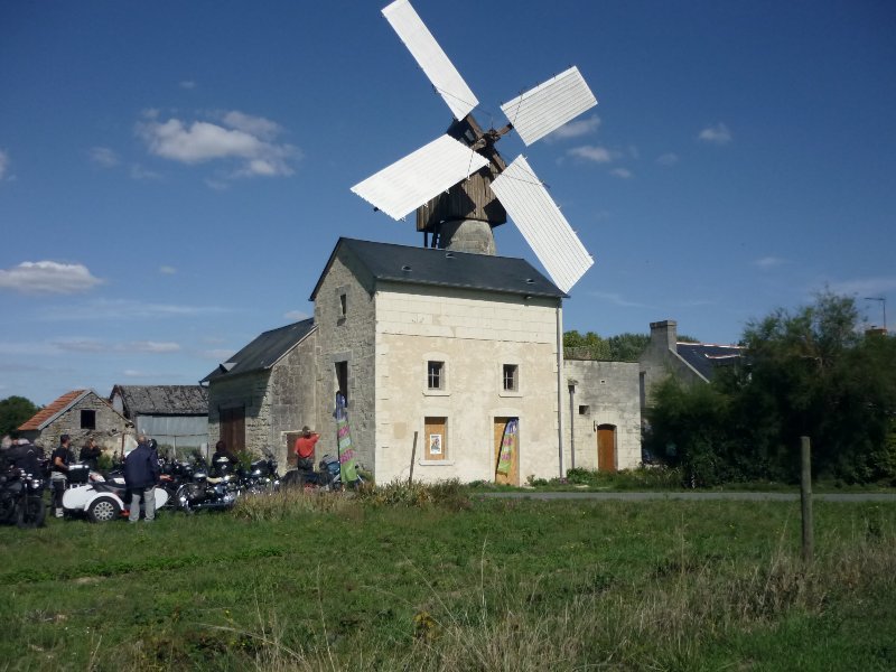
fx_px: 854
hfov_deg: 55.4
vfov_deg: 42.9
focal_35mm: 33
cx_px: 448
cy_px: 336
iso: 200
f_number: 8
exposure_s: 1/1000
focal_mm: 5.5
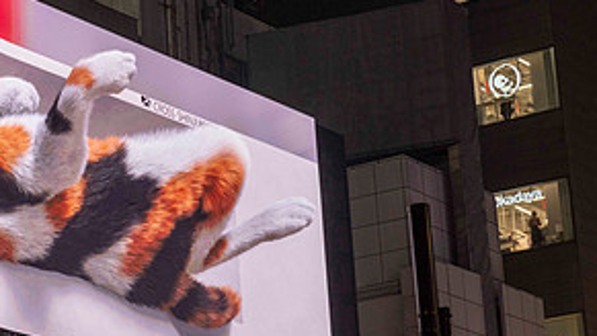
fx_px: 2312
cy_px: 101
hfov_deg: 14.5
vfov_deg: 8.3
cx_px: 14
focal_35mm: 146
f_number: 4.5
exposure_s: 1/160
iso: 220
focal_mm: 70
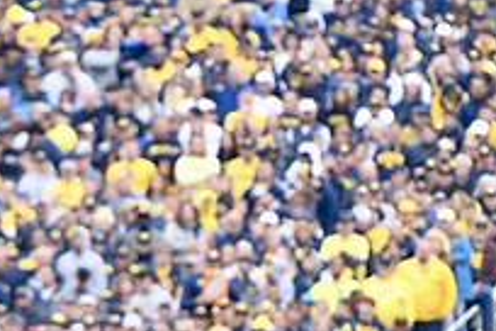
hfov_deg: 2.4
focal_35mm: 852
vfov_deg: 1.6
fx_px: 11738
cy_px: 465
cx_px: 85
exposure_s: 1/1250
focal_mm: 200
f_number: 2.8
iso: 640
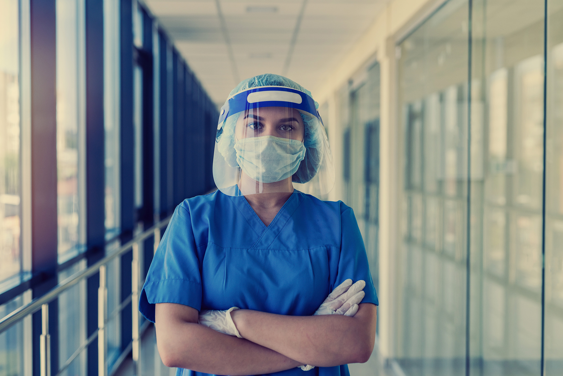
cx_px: 282
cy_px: 188
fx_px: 782
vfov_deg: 27.0
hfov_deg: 39.6
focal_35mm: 50
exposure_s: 1/400
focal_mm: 50
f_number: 2.5
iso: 200
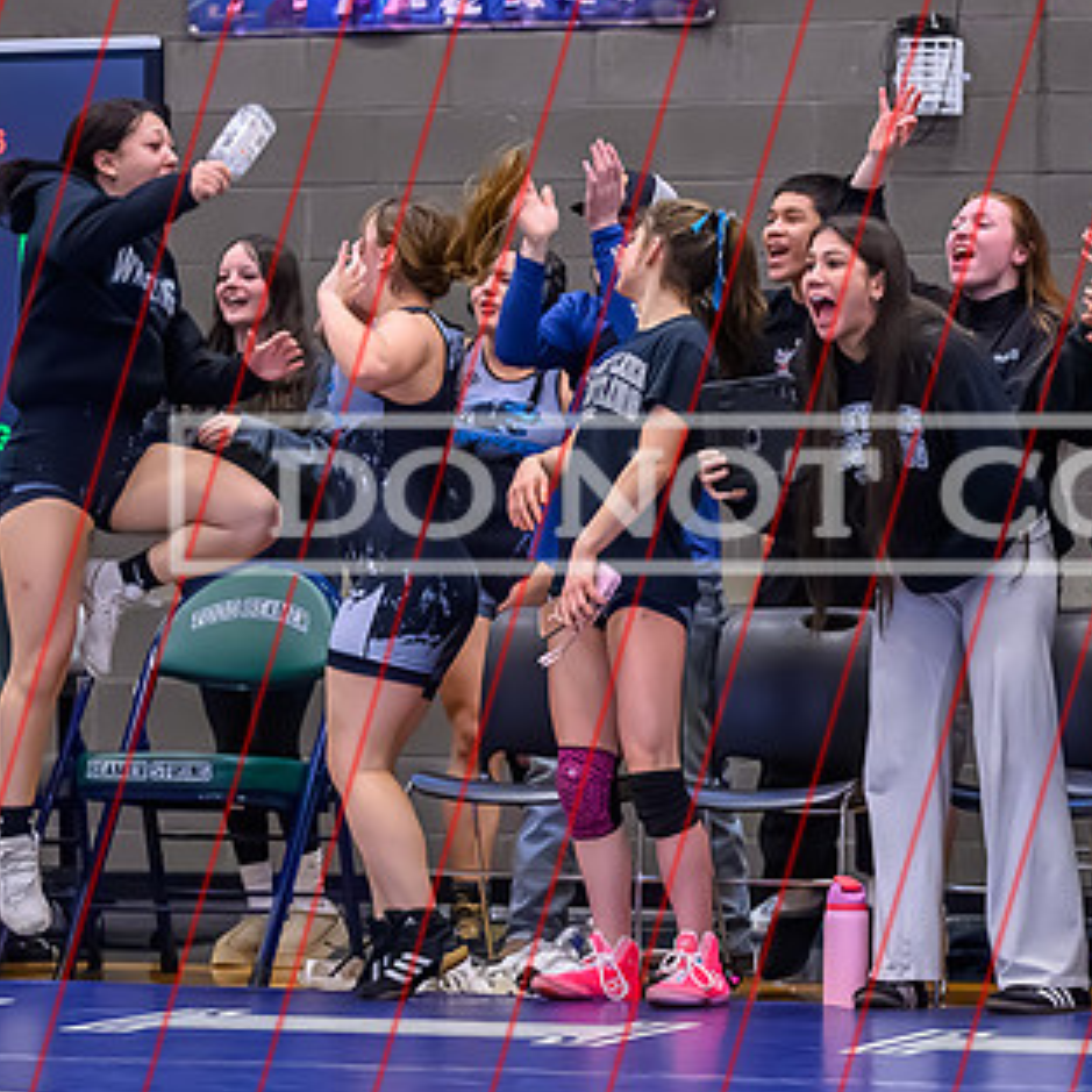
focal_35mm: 155
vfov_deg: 11.3
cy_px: 579
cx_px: 879
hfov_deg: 11.2
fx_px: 5532
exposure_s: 1/640
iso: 10000
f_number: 2.8
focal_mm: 70
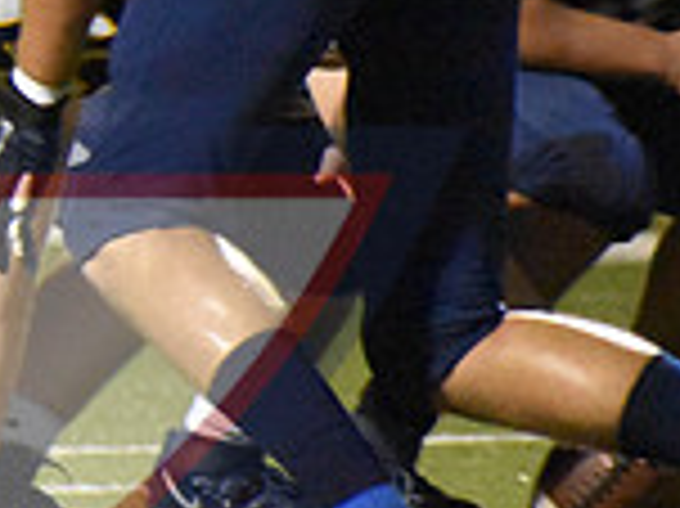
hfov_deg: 1.2
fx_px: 32583
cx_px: -522
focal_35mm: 1660
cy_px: -56
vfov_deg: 0.9
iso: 12800
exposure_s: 1/200
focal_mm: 300
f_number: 6.3
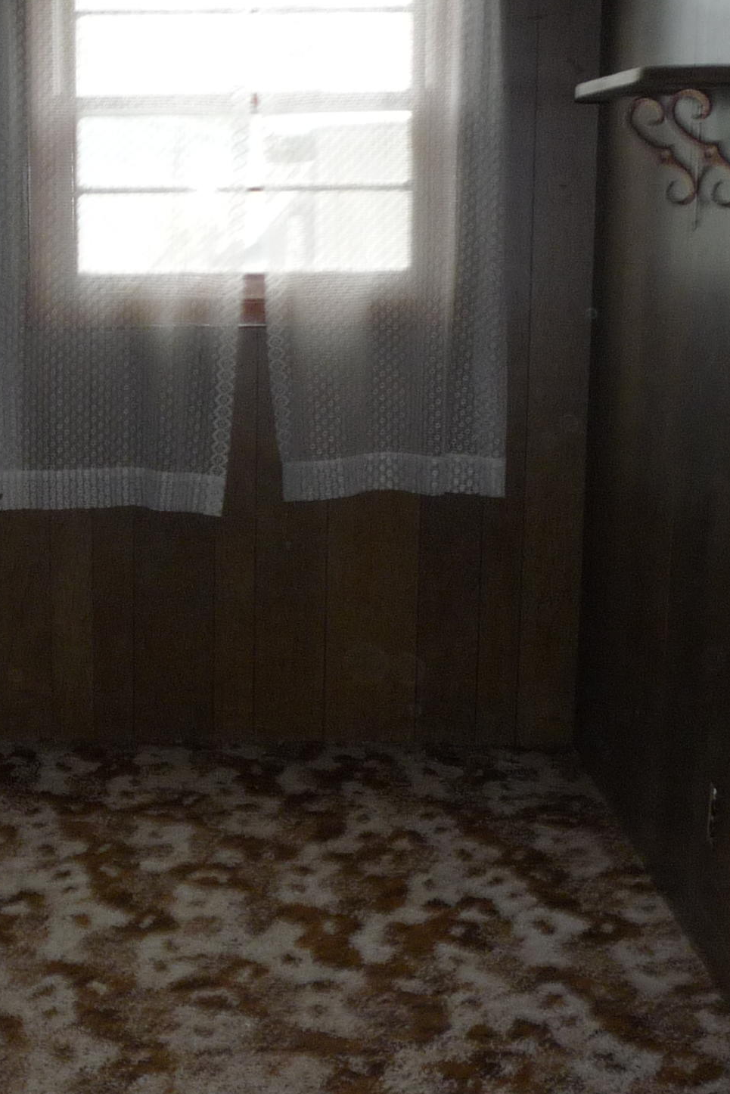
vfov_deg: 29.2
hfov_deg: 19.2
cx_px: 12
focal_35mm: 69
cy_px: 648
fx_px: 2098
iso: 125
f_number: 3.3
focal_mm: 5.2
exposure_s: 1/8
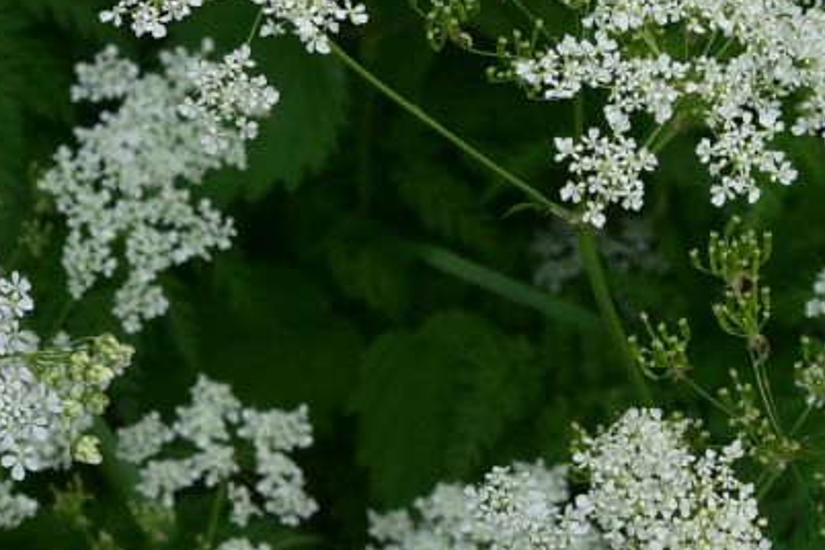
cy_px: 108
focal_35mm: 178
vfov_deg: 7.7
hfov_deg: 11.5
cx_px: 616
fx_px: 4079
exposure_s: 1/125
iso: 500
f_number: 16
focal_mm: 55
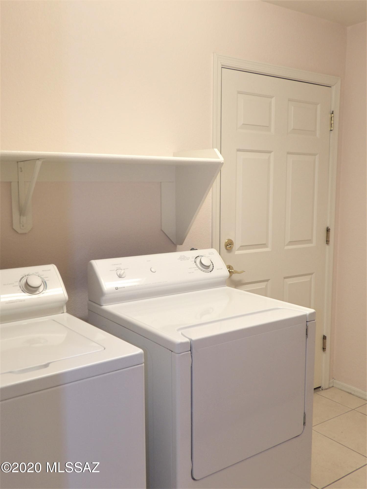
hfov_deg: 42.9
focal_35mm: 33
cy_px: 244
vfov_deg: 55.4
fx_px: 466
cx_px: 184
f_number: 3.1
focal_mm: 5.9
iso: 200
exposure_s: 1/36
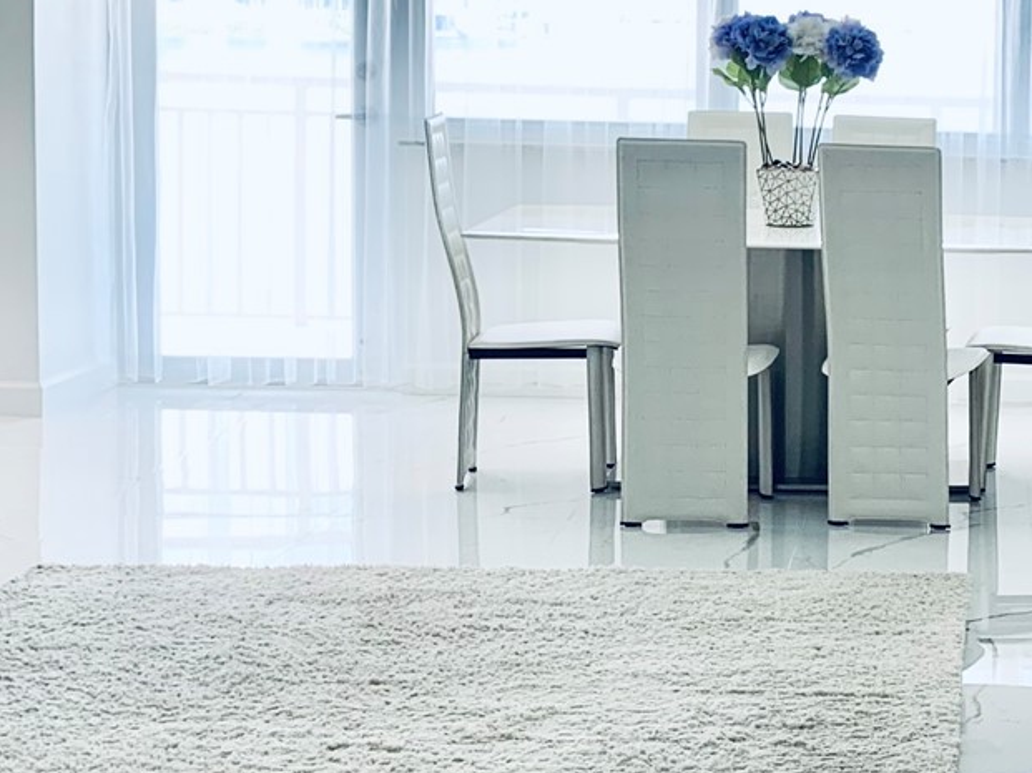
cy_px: 262
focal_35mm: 67
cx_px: 181
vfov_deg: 21.8
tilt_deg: -5.0
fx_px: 1996
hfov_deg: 28.3
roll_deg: +0.7
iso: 25
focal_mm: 4.25
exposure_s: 1/120
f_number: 1.8
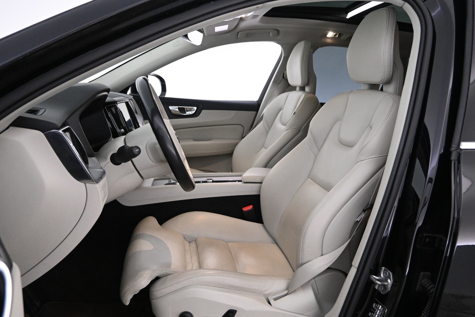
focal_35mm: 27
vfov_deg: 47.8
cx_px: 256
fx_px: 356
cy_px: 176
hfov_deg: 67.3
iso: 4000
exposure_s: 1/80
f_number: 3.5
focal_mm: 16
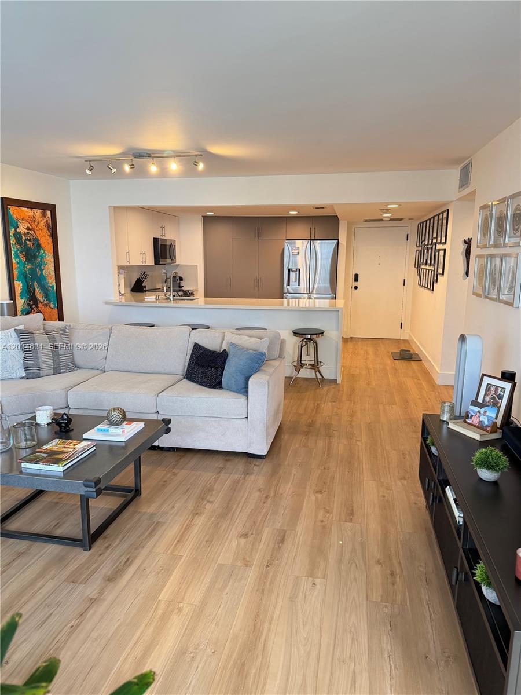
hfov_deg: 56.8
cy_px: 348
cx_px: 260
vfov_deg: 71.6
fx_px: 482
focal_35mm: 24
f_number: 1.78
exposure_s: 1/120
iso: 200
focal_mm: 6.76
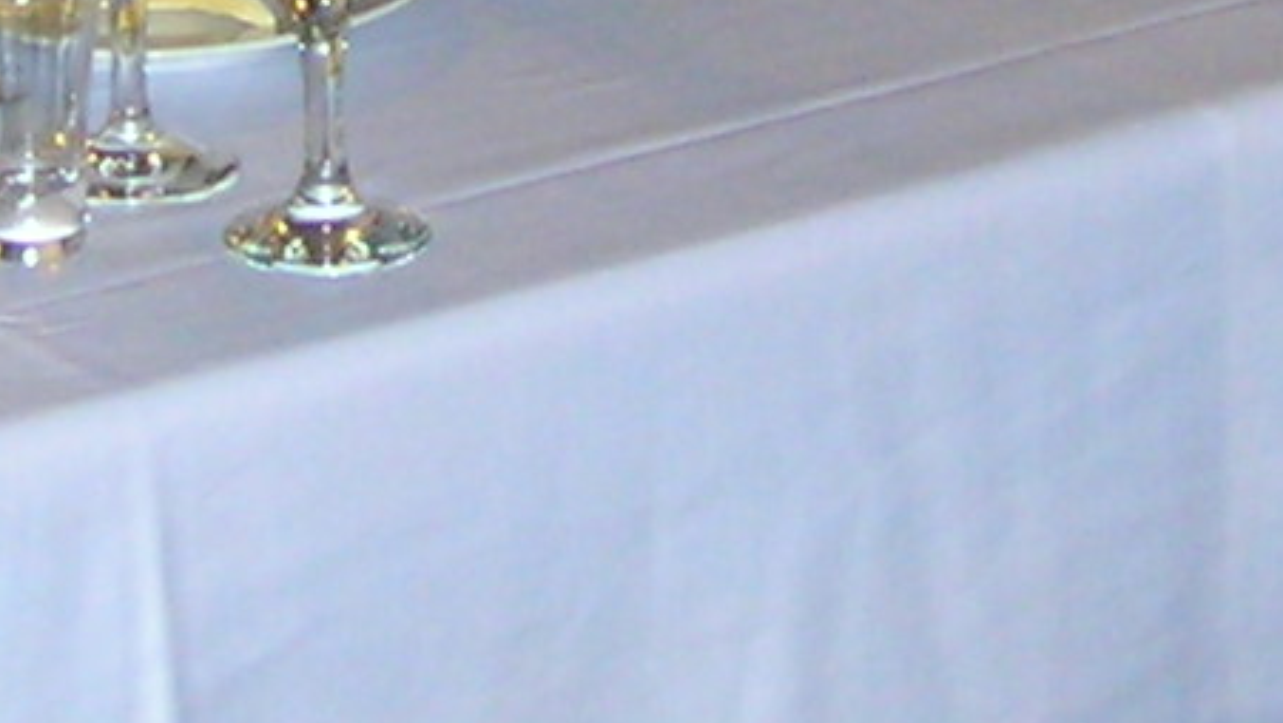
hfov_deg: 9.3
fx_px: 7895
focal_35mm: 232
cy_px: -871
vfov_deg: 5.1
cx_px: 680
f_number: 3.1
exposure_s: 1/60.1
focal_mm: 7
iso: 158
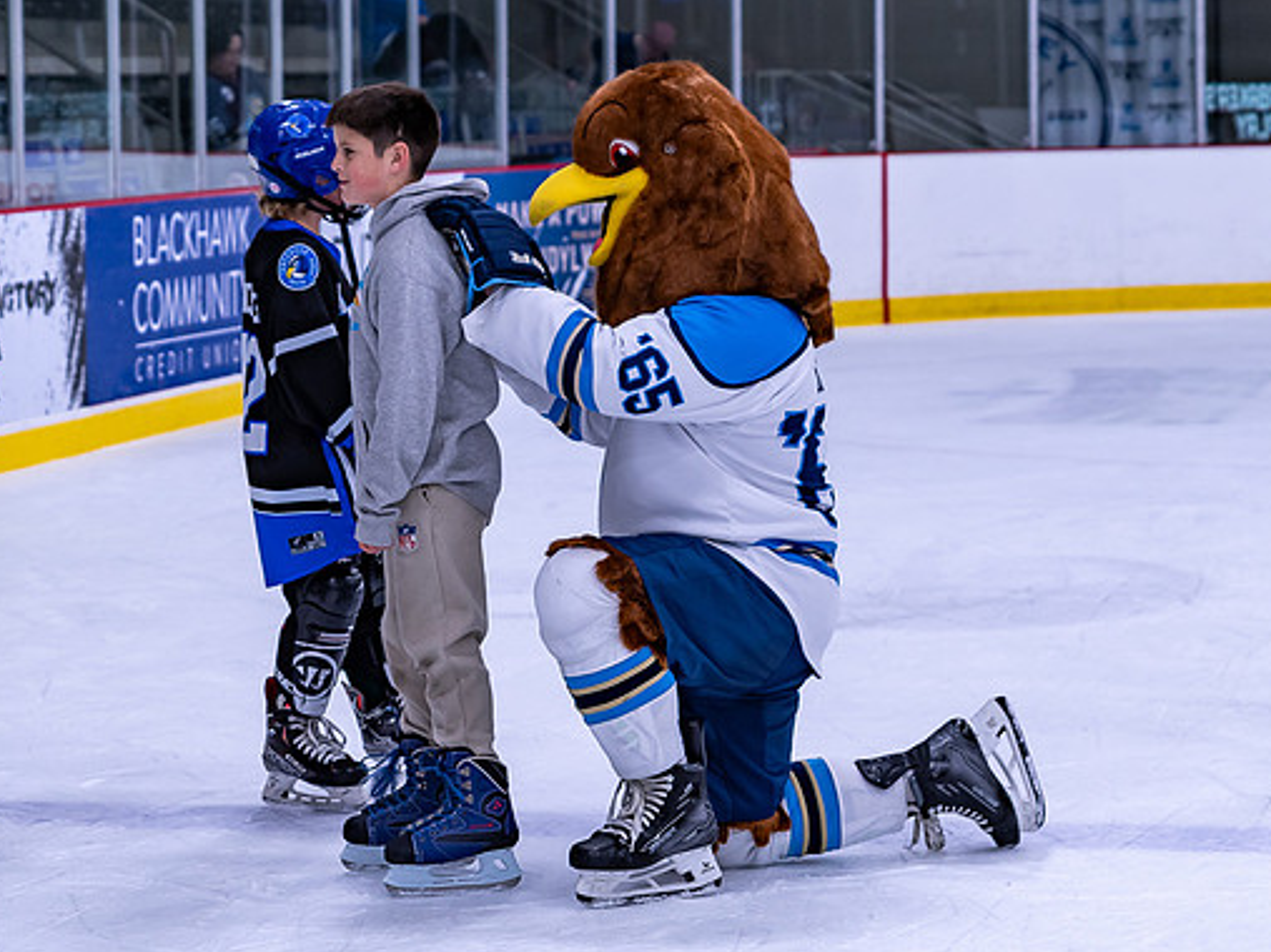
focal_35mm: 134
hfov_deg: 14.7
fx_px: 4919
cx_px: 546
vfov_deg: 11.1
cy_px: 431
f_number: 3.2
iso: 160
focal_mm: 58
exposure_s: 1/320
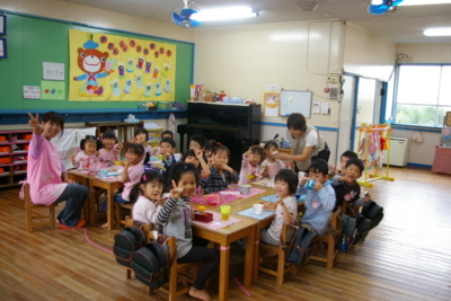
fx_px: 395
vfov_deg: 41.7
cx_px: 226
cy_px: 150
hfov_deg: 59.5
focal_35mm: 32
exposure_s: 1/20
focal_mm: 21
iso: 200
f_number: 4
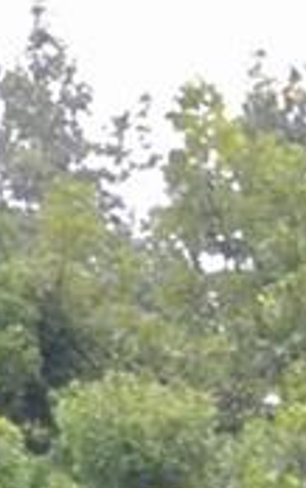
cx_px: 1488
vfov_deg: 5.1
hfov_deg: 3.1
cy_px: 1210
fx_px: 5262
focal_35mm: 395
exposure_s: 1/80
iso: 400
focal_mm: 22
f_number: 4.5
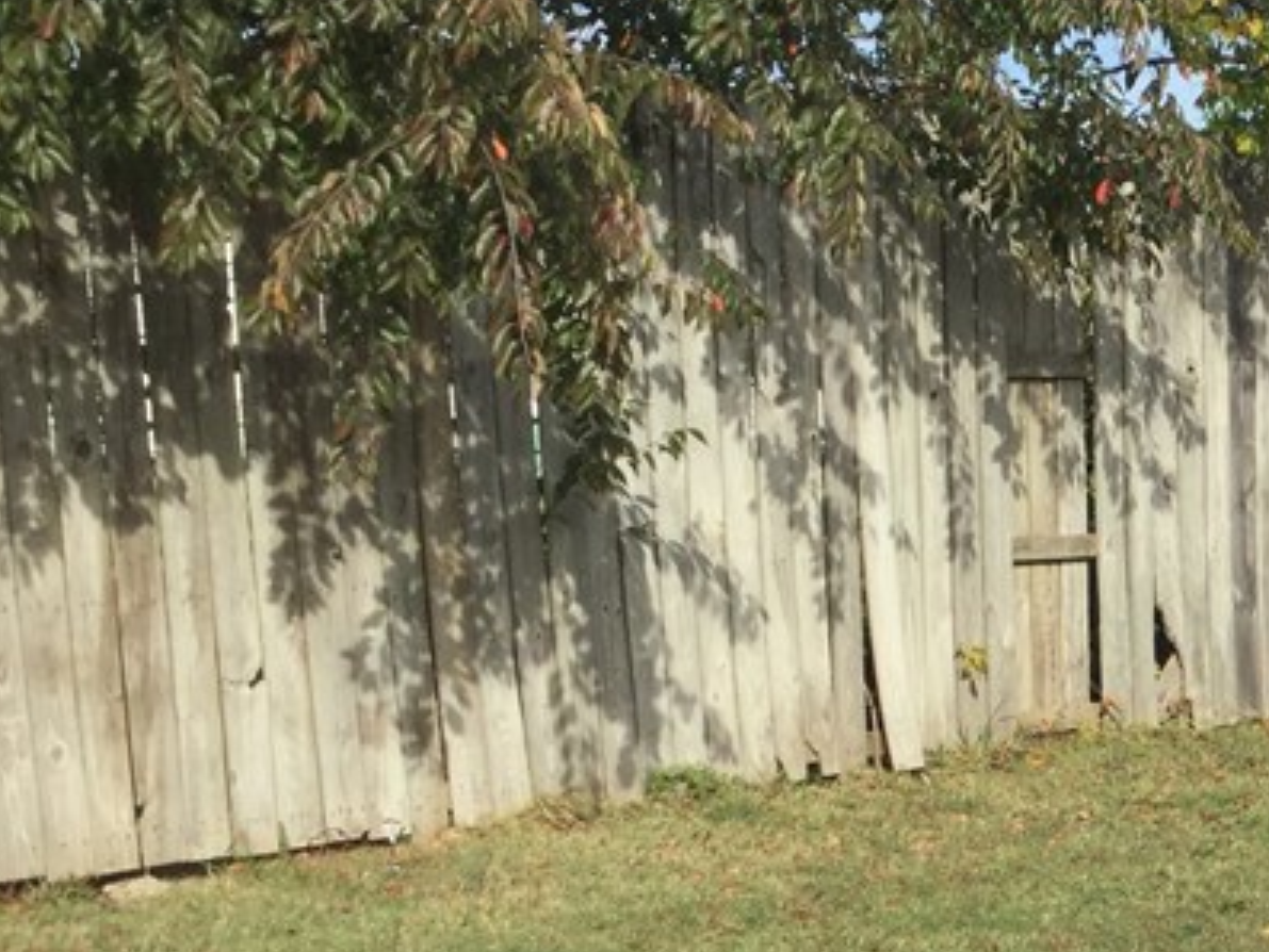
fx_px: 2934
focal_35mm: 80
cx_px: 1461
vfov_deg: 18.3
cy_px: 770
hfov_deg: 22.7
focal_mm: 3.3
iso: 25
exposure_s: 1/1131
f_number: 2.4
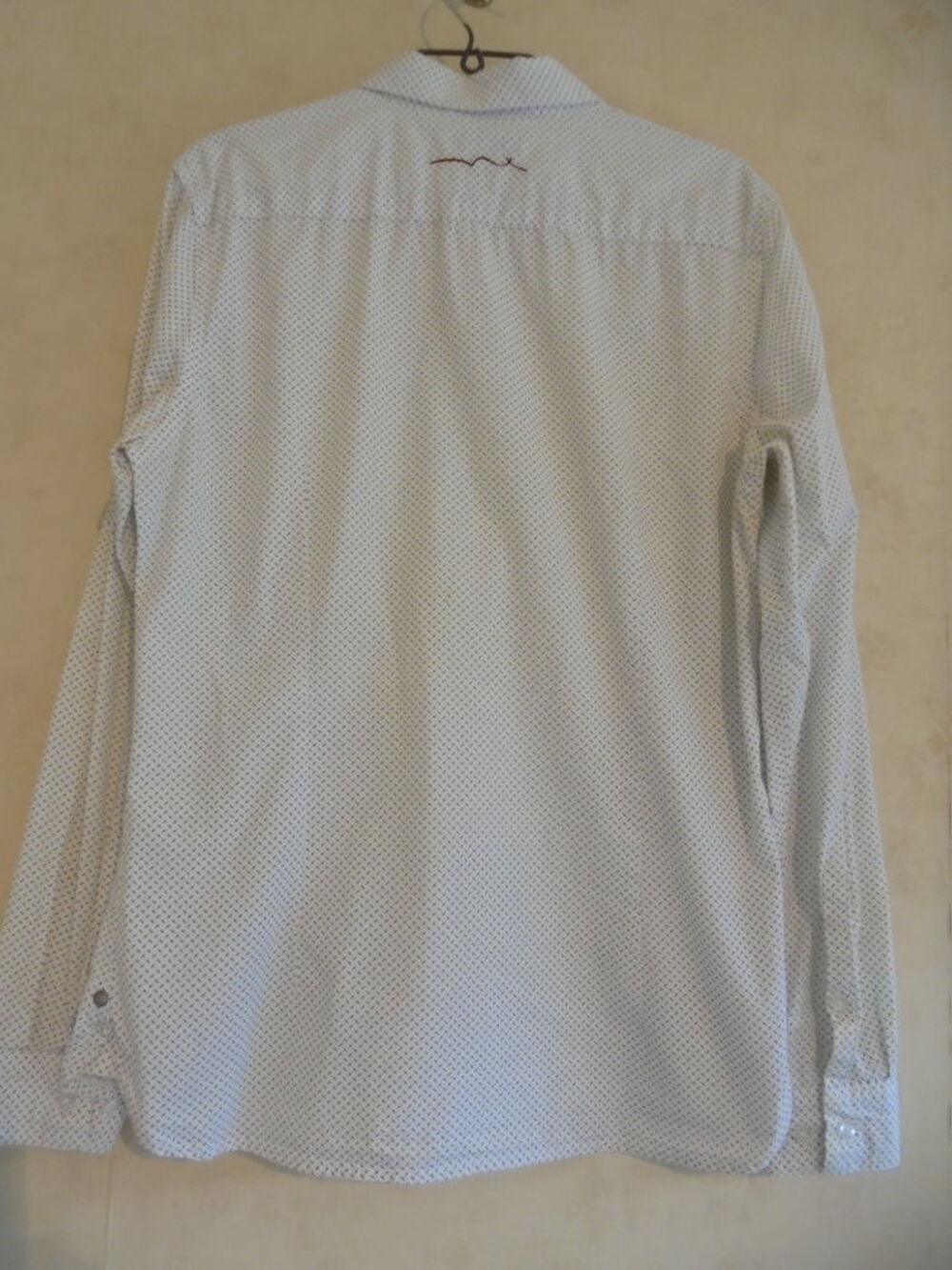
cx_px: 476
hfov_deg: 53.1
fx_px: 953
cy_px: 635
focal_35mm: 26
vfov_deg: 67.3
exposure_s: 1/30
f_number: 3.5
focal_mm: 4.6
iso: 320
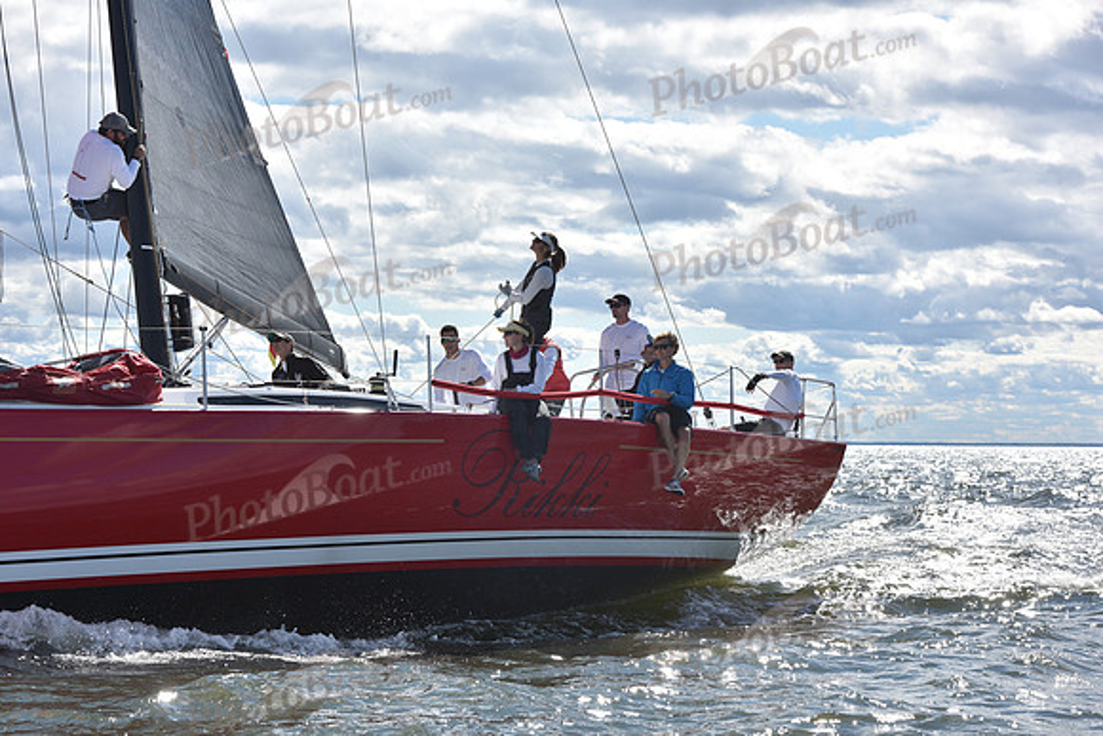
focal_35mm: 80
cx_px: 552
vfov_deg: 17.1
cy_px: 368
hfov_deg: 25.4
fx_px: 2452
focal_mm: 80
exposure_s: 1/640
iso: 250
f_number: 10
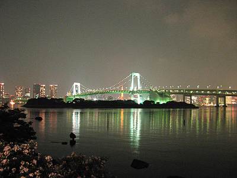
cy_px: 89
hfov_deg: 49.0
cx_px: 118
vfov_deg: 37.7
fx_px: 260
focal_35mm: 38
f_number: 2.9
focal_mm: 6.3
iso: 400
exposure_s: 1/1.2
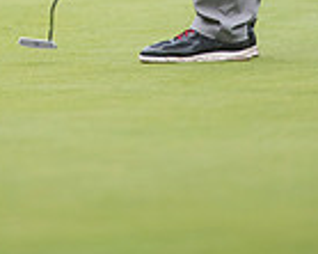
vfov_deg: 1.7
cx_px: -2
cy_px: -247
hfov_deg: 2.1
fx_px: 8596
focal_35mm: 914
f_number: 5
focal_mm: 300
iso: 2000
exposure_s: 1/3200
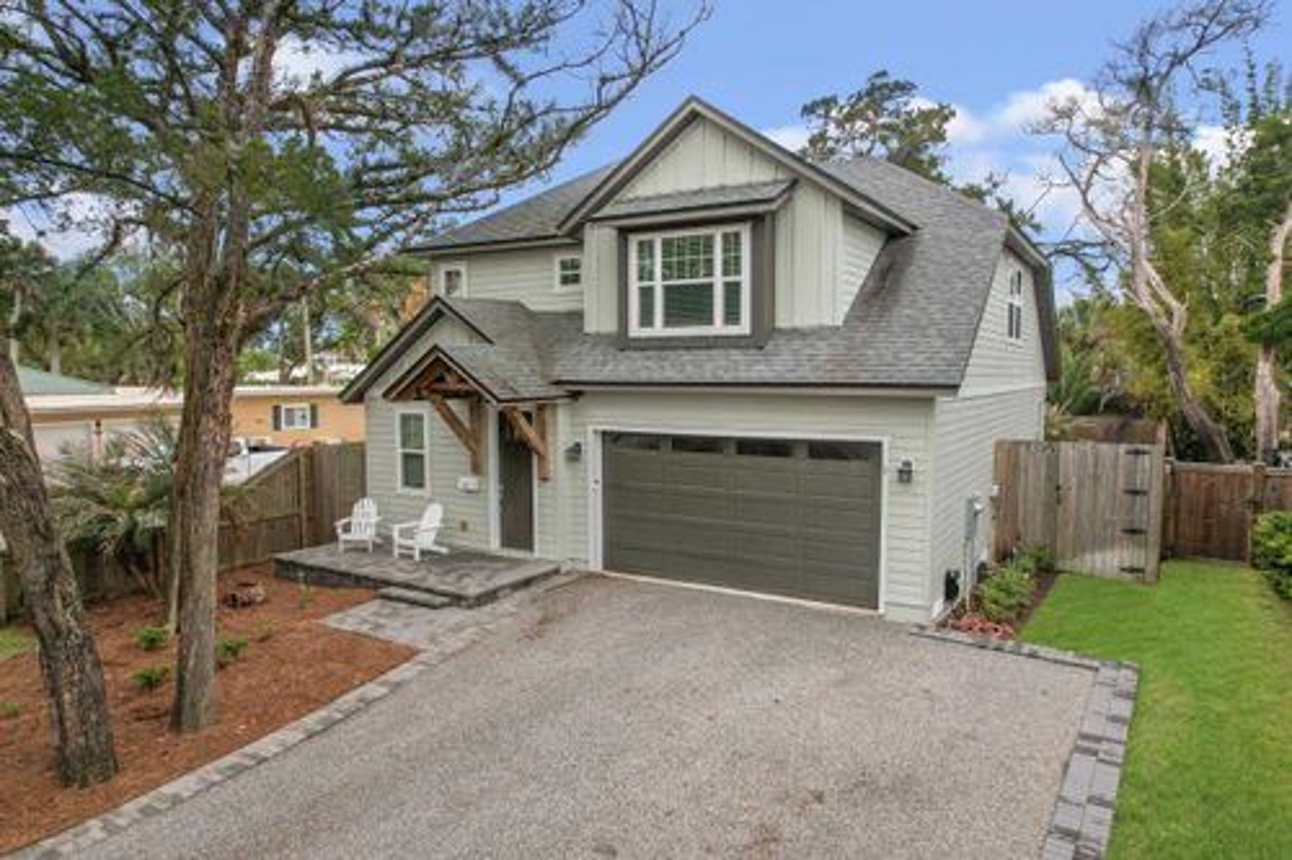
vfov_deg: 57.2
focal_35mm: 22
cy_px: 430
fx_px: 789
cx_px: 646
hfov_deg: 78.6
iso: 100
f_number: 2.8
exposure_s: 1/160
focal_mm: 8.38
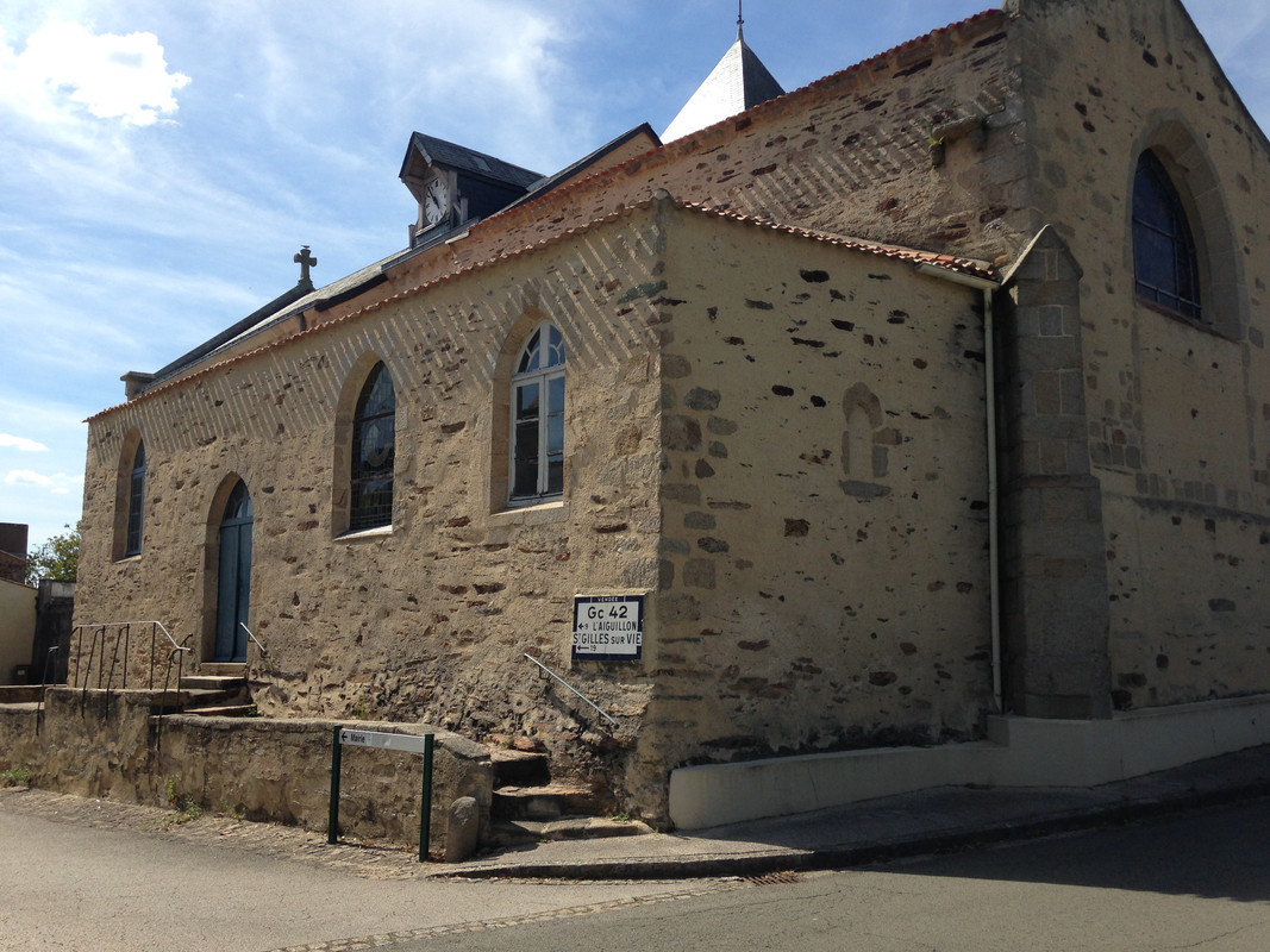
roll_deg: -0.1
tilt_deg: +7.9
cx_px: 635
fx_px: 1211
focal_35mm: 33
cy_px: 476
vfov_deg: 42.9
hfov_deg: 55.4
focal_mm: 4.12
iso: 50
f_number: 2.4
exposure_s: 1/1595
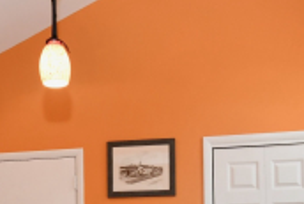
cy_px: 252
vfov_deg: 20.7
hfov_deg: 32.7
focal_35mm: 61
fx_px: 516
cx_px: 120
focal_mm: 14
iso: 640
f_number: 6.3
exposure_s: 1/60
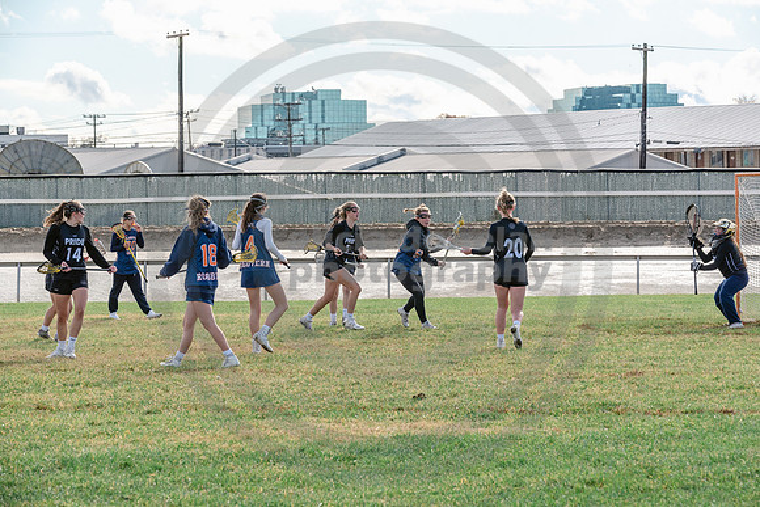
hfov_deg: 16.4
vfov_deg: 11.0
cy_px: 254
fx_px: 2639
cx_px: 380
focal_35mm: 125
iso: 400
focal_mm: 125
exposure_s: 1/1000
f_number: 8
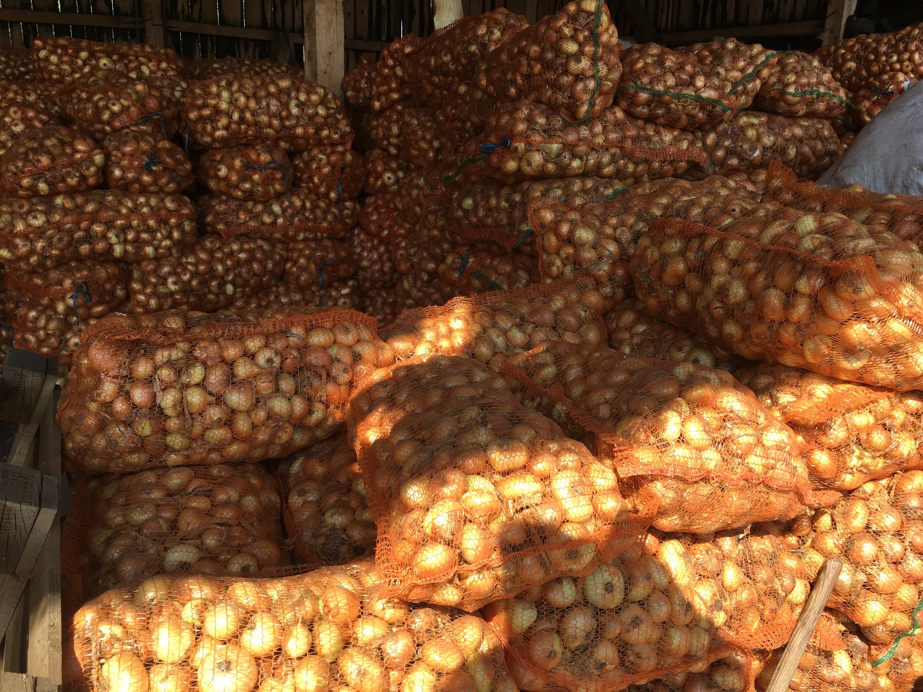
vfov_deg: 48.2
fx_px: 773
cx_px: 462
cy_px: 346
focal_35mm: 29
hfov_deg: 61.7
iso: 25
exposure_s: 1/769
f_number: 2.2
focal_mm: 4.15
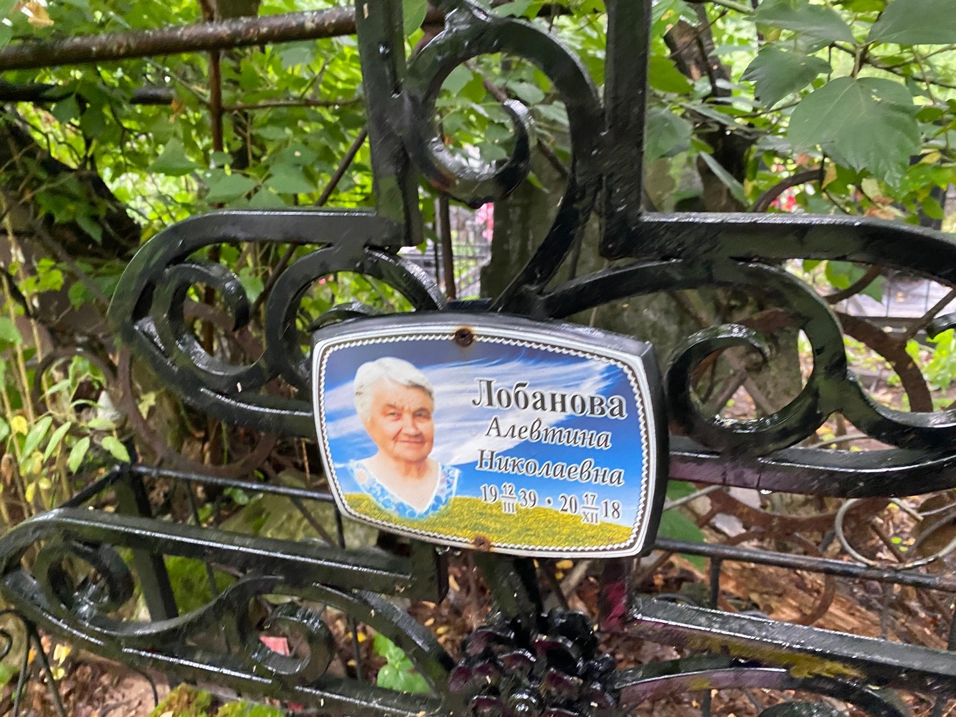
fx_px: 718
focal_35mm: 26
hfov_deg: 67.3
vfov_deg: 53.1
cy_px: 358
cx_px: 478
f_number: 1.8
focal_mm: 4.25
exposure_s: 1/41
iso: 500
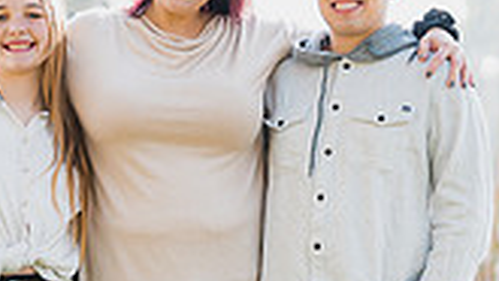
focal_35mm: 184
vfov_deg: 6.6
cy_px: 252
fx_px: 2436
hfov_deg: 11.7
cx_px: 181
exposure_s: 1/1600
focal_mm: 50
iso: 250
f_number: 1.4
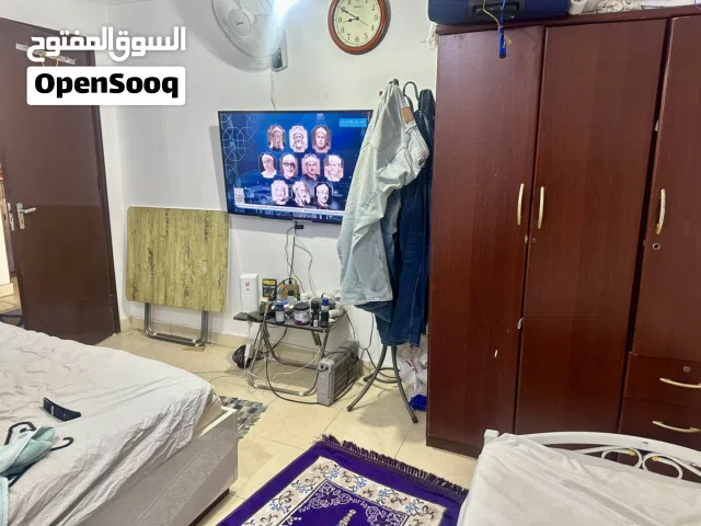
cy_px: 263
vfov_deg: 56.8
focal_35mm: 24
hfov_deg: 71.6
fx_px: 486
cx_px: 350
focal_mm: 6.86
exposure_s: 1/50
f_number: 1.78
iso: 200
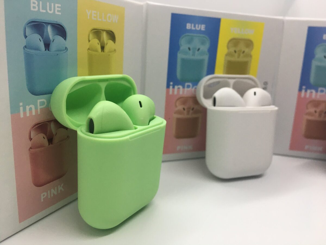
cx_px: 163
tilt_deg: -13.0
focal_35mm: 29
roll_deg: -2.0
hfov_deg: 61.7
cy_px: 122
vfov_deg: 48.2
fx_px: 273
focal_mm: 4.15
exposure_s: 1/33
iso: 25
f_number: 2.2
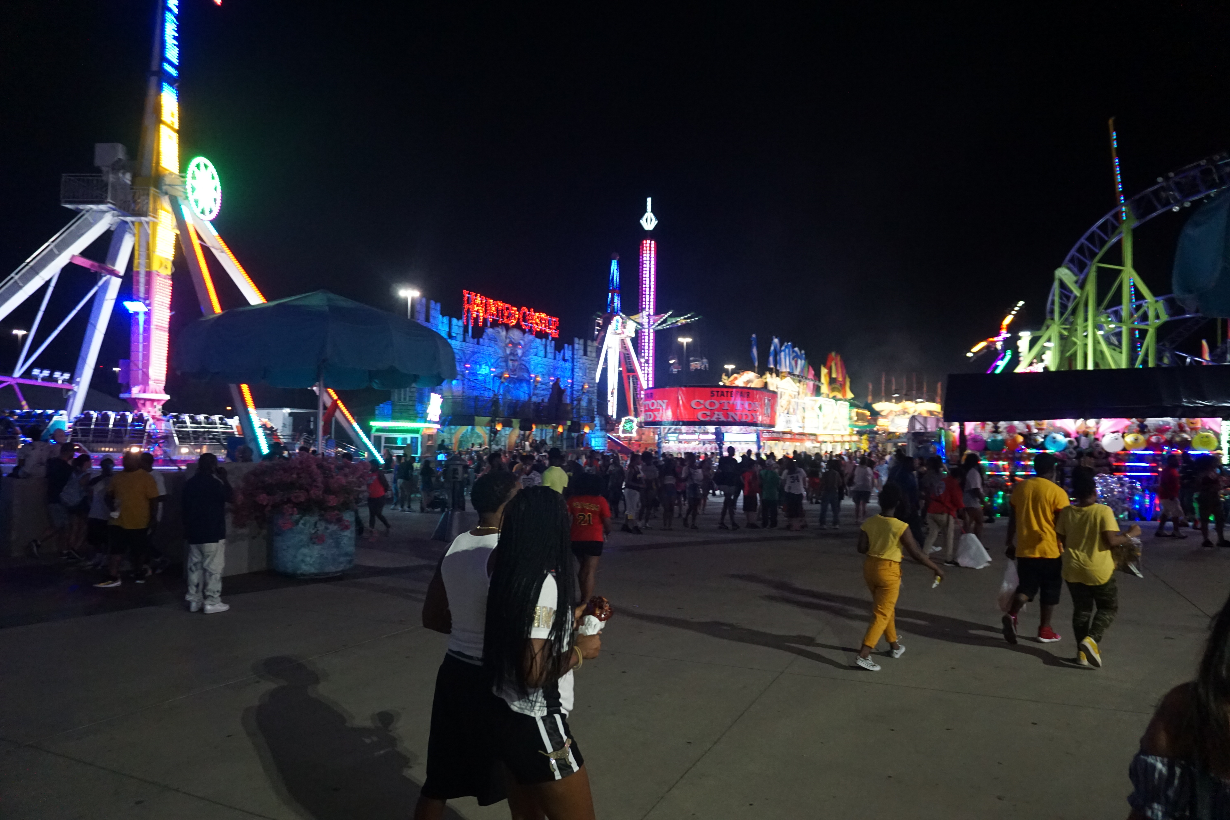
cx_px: 615
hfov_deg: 73.7
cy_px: 410
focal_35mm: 24
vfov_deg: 53.1
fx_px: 820
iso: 2500
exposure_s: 1/160
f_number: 3.5
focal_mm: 16
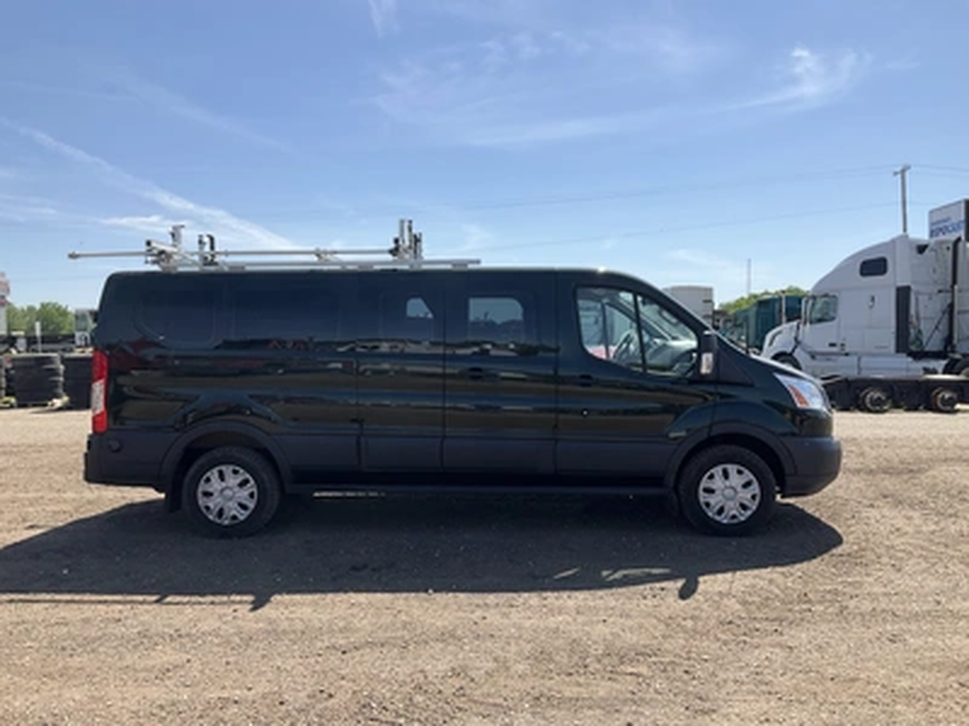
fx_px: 812
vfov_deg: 48.2
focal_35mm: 29
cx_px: 484
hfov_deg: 61.7
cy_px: 363
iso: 25
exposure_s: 1/2141
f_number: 1.8
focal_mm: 3
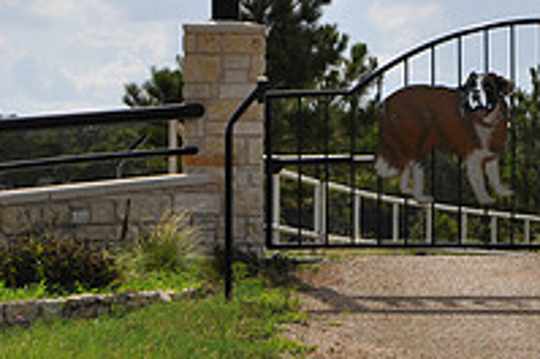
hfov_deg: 7.6
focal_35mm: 271
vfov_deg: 5.0
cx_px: 554
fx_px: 4058
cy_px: 34
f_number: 9
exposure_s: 1/320
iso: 200
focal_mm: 62
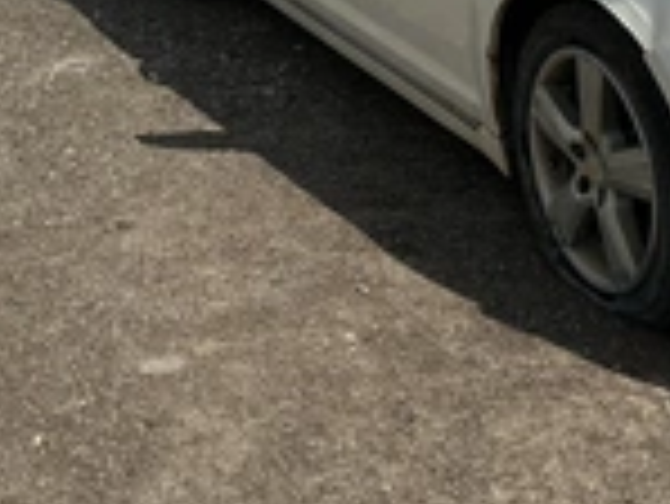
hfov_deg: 24.1
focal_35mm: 75
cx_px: 751
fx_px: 1453
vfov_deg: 19.0
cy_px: -36
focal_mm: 3
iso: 25
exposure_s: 1/4405
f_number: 1.8
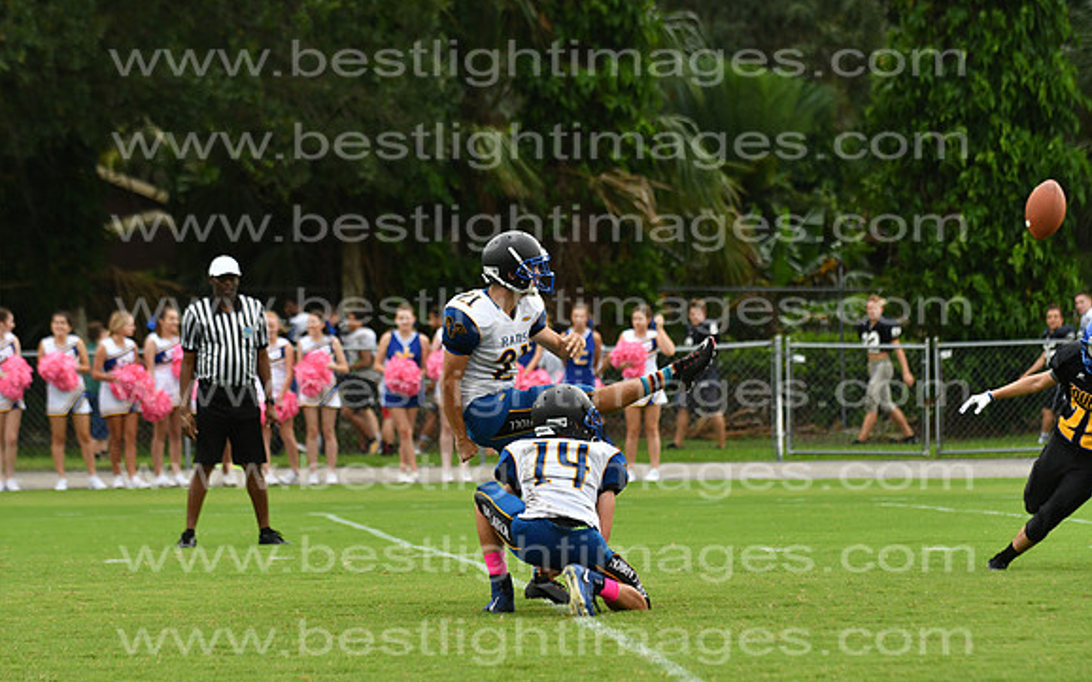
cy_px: 352
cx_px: 546
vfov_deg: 6.1
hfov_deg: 9.8
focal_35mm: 215
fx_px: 6397
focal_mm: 140
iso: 800
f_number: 3.5
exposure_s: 1/2000
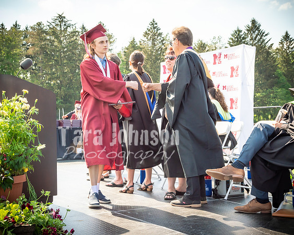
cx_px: 147
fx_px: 500
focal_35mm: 58
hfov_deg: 32.7
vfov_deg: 26.4
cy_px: 118
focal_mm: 34
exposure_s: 1/500
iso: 200
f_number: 7.1
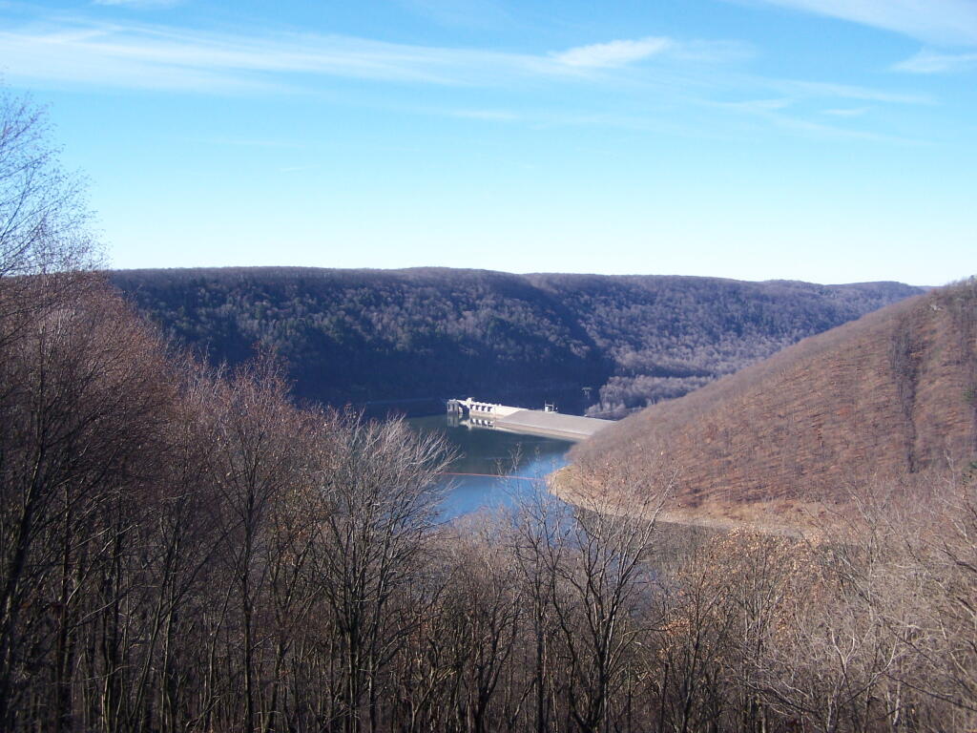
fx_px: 1073
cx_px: 488
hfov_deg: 49.0
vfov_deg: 37.7
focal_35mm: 38
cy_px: 366
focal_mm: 6.3
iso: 100
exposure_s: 1/800
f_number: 2.8
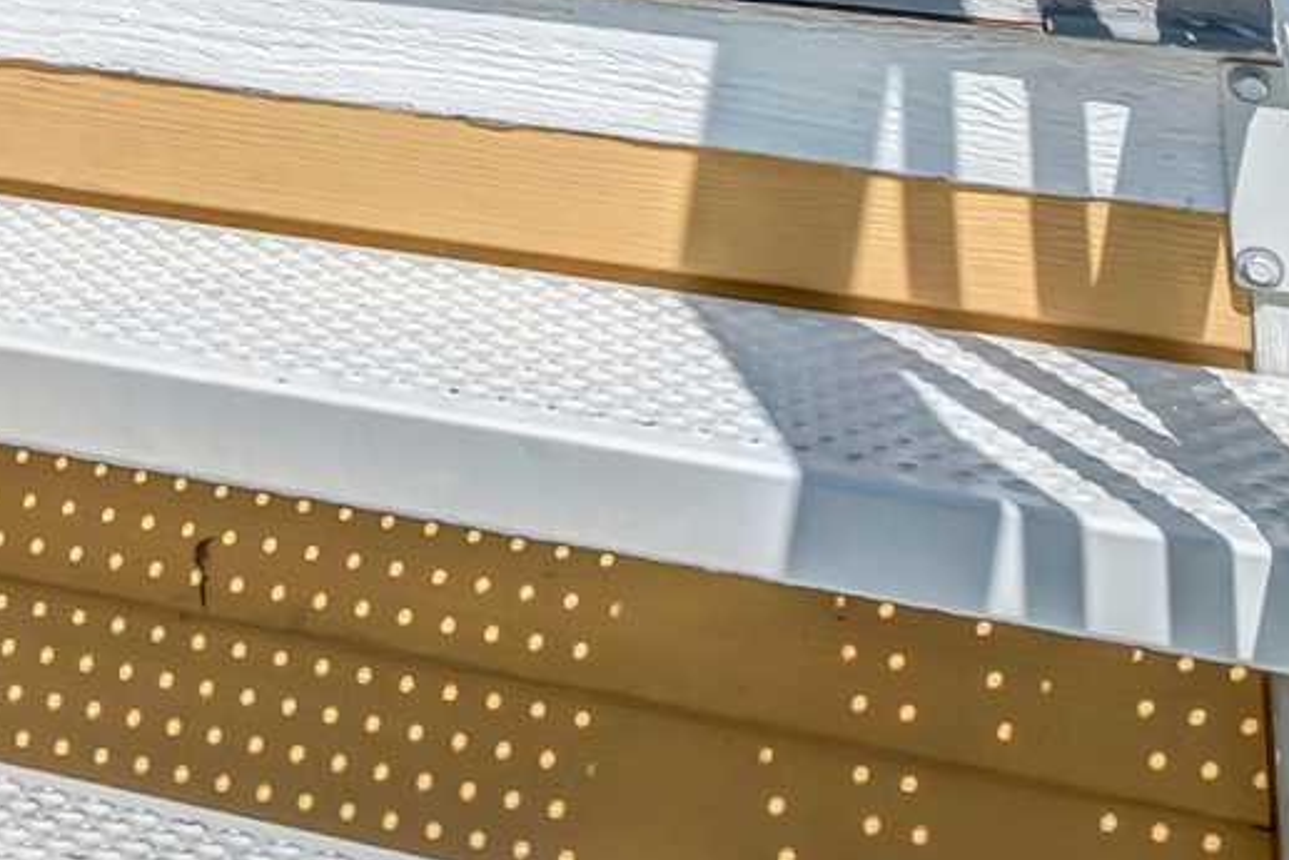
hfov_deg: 14.8
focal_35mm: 101
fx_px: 3617
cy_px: -1130
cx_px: -1576
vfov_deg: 11.5
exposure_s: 1/1600
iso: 640
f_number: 9
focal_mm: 17
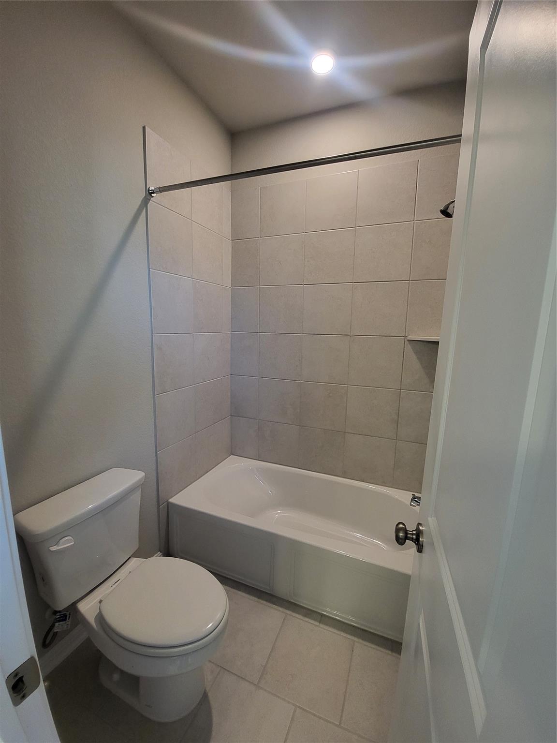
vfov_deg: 106.2
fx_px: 279
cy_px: 372
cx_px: 278
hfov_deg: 89.9
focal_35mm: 13
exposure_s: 1/60
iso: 200
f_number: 2.2
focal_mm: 1.74
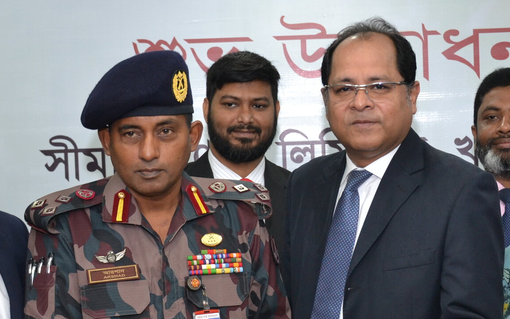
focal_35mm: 86
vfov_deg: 15.1
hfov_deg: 24.0
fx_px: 1196
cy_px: 215
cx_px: 301
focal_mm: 27
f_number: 4
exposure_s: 1/100
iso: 800
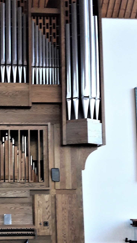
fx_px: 310
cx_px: 10
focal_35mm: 48
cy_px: 149
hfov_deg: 24.1
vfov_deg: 42.6
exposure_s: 1/25
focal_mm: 3.7
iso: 200
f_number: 1.9
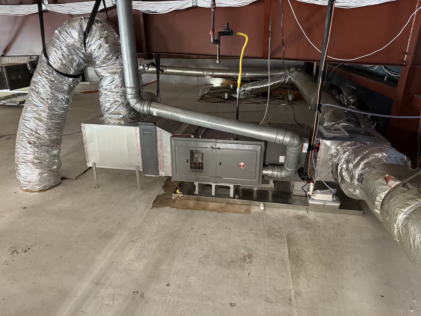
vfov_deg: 56.8
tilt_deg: -21.6
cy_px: 158
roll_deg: -0.2
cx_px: 210
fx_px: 292
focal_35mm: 24
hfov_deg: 71.6
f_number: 1.78
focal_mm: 6.76
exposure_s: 1/43
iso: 800
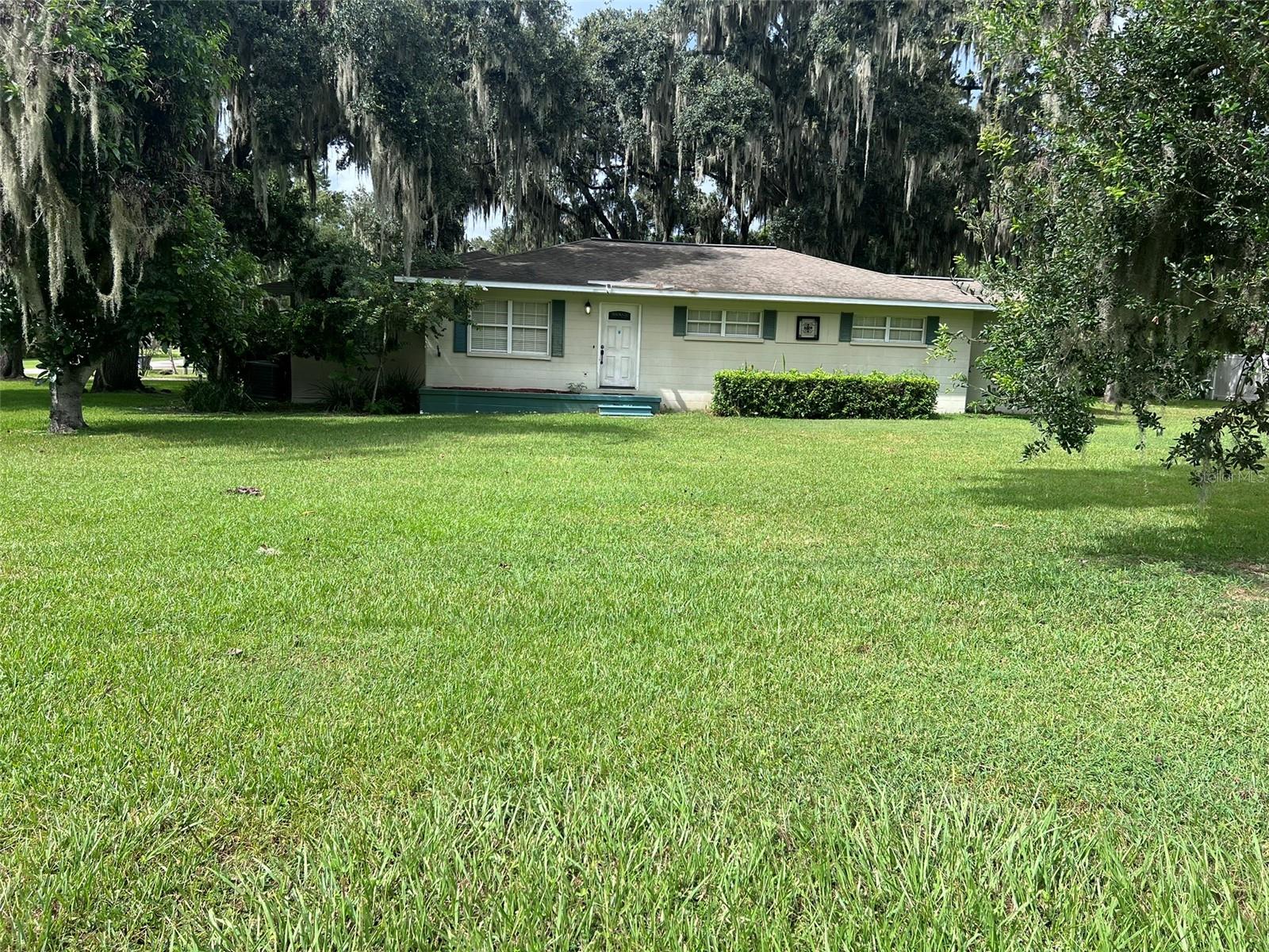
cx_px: 634
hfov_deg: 67.3
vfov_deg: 53.1
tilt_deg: -8.1
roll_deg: -1.8
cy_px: 476
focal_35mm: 26
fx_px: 953
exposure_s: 1/2299
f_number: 1.5
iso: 50
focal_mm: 5.7
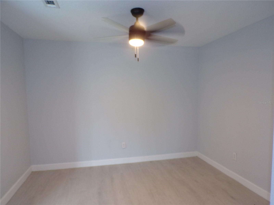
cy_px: 102
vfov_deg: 56.8
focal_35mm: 24
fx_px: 190
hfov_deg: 71.6
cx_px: 137
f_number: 3
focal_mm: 4.3
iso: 200
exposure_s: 1/34
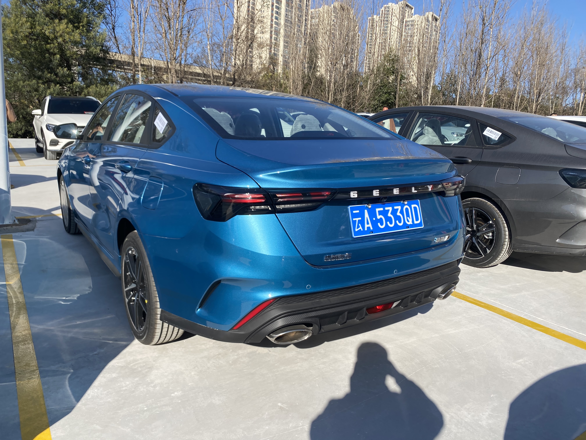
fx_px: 440
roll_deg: -3.9
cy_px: 220
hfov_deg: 67.3
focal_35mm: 26
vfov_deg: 53.1
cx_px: 293
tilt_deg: -10.5
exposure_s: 1/2513
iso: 32
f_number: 1.8
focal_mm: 4.25
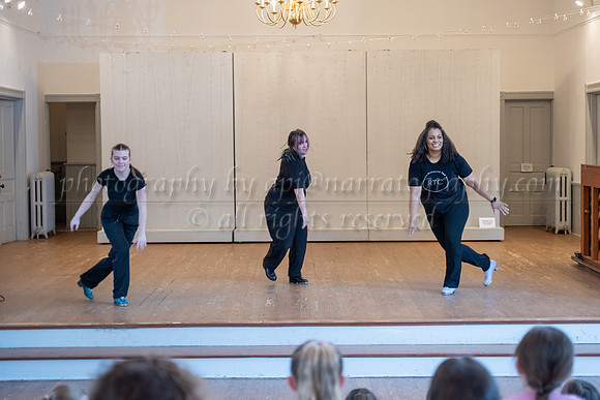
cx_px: 320
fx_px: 1072
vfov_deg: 21.2
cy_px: 187
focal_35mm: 64
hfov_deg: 31.3
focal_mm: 60
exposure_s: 1/200
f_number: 2.8
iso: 1600
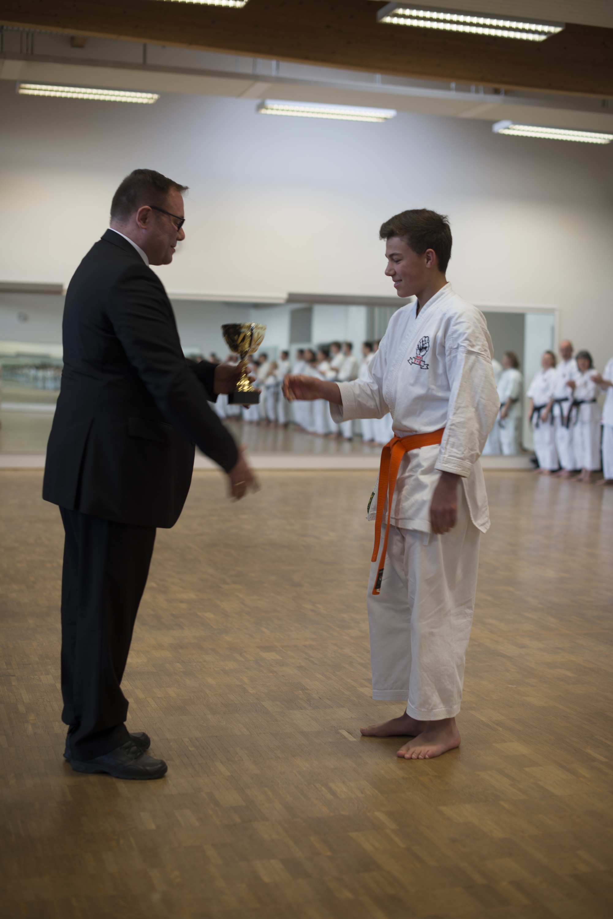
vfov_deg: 39.6
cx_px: 306
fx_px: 1276
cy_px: 460
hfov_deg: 27.0
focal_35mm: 50
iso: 100
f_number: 2.5
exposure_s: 1/50
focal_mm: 50
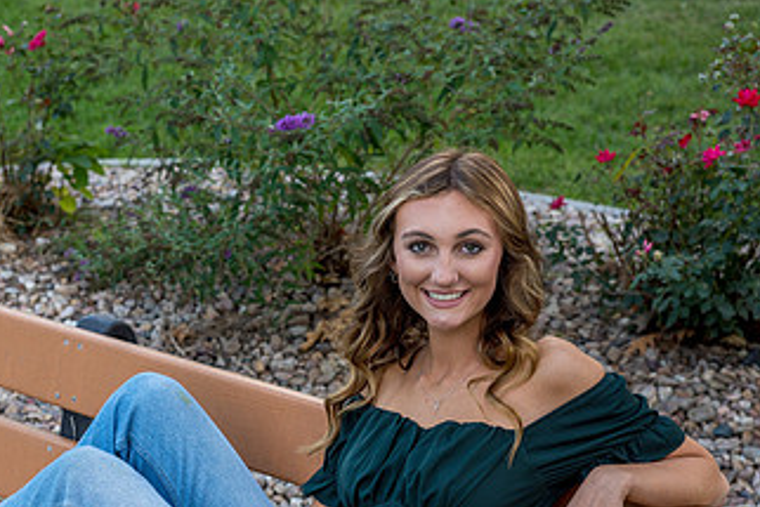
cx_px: 255
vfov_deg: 21.4
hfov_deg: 31.6
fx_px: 1331
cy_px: 397
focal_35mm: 63
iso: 160
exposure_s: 1/60
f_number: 3.5
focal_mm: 35
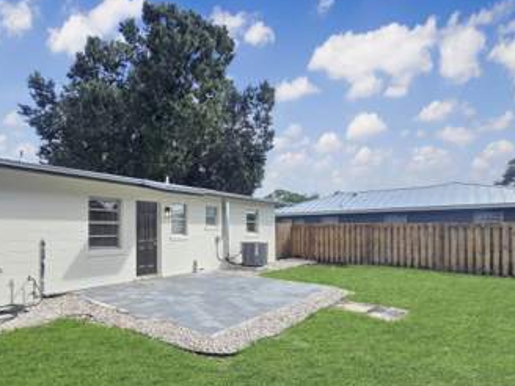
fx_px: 283
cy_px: 233
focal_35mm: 19
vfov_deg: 68.0
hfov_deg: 83.0
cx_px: 192
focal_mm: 2.2
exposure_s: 1/2397
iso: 50
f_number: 2.2
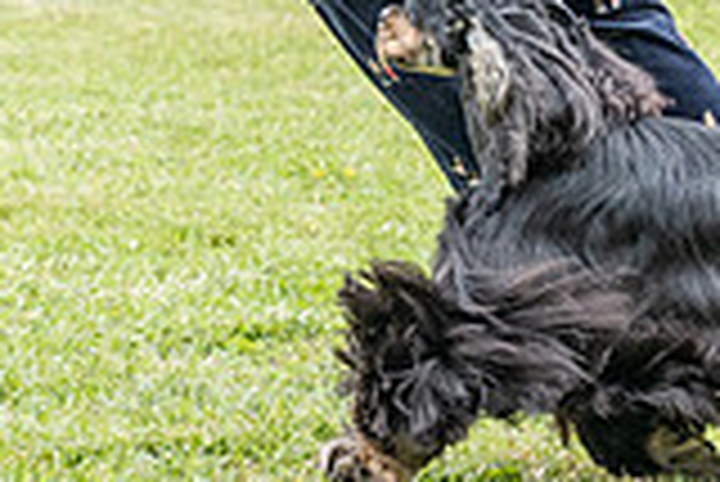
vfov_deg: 5.2
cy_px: -146
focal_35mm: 262
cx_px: 508
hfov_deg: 7.8
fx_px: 5245
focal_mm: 70
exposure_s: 1/1000
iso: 1600
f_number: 5
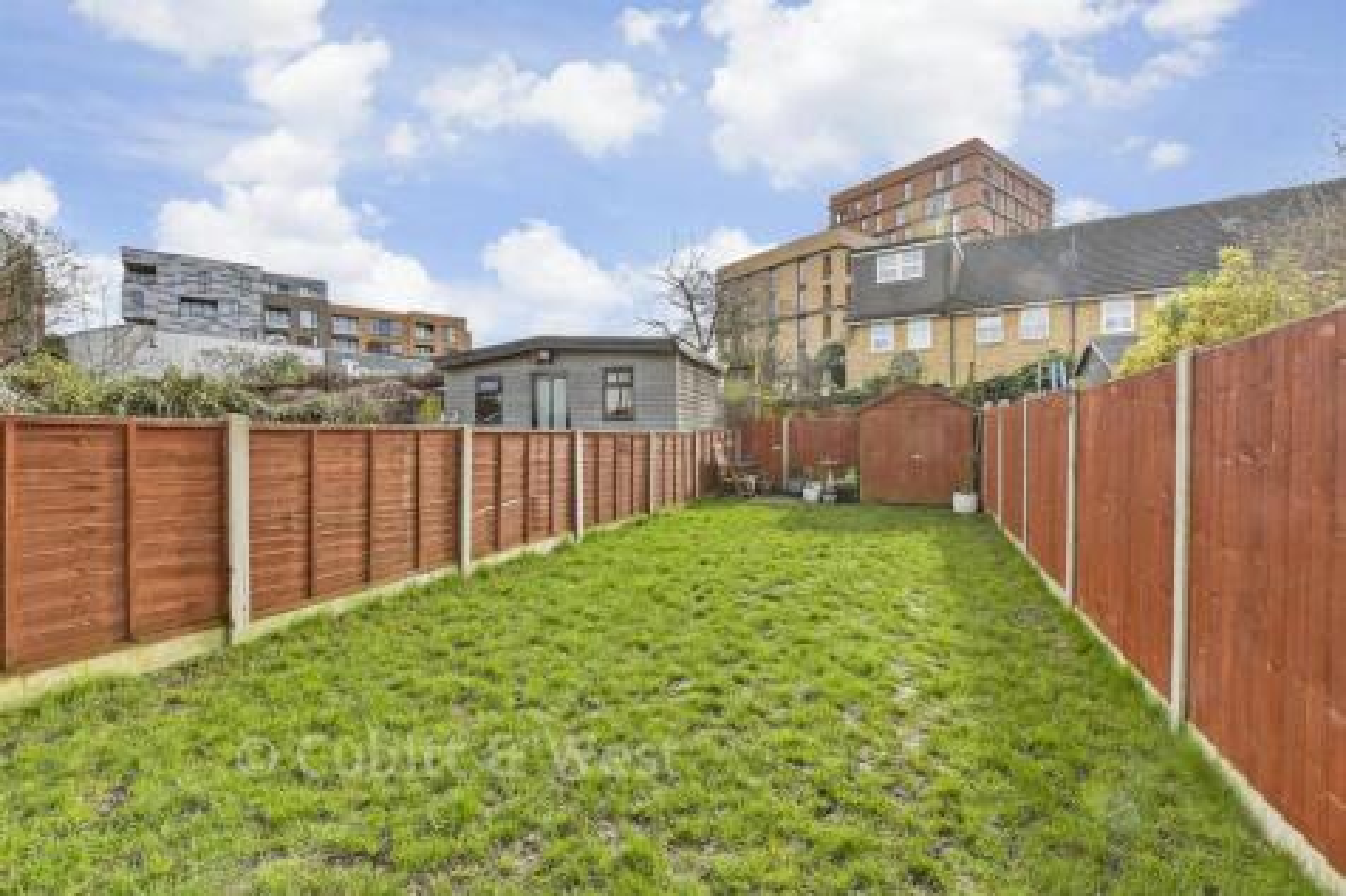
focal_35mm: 15
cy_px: 448
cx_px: 673
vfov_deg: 77.3
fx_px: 561
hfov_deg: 100.4
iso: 160
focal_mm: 10
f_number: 8
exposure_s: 1/125
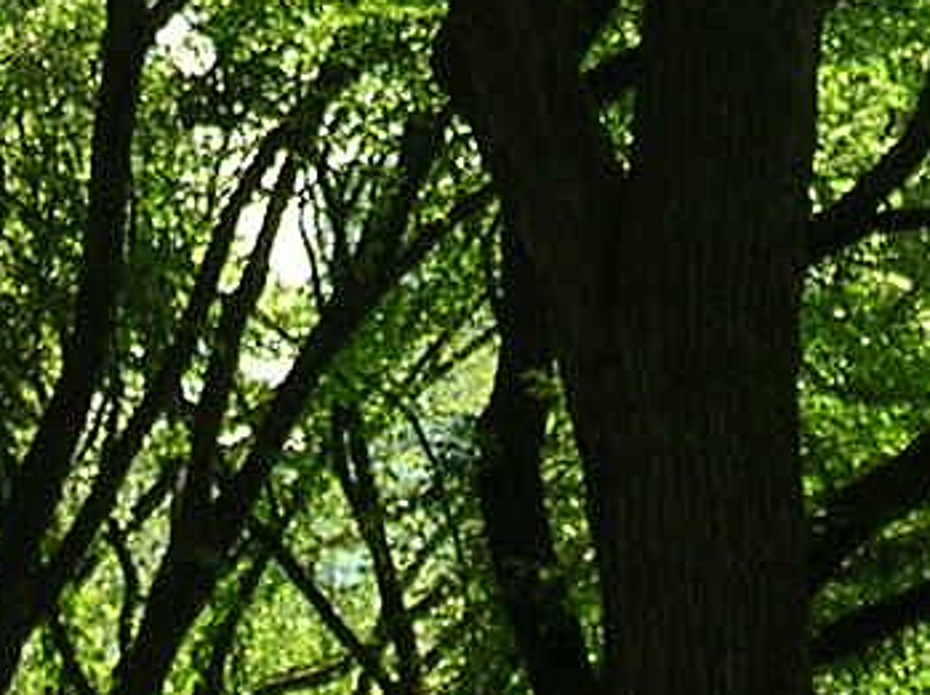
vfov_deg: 6.1
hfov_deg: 8.4
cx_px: 642
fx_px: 6334
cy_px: -823
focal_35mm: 236
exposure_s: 1/200
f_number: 2.7
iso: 50
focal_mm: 6
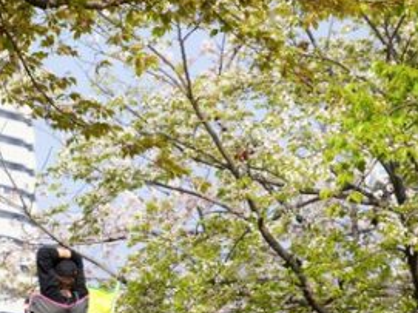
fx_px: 4188
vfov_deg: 4.3
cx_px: -8
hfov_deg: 5.7
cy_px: 146
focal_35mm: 347
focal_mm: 163
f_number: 7.1
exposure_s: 1/250
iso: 100
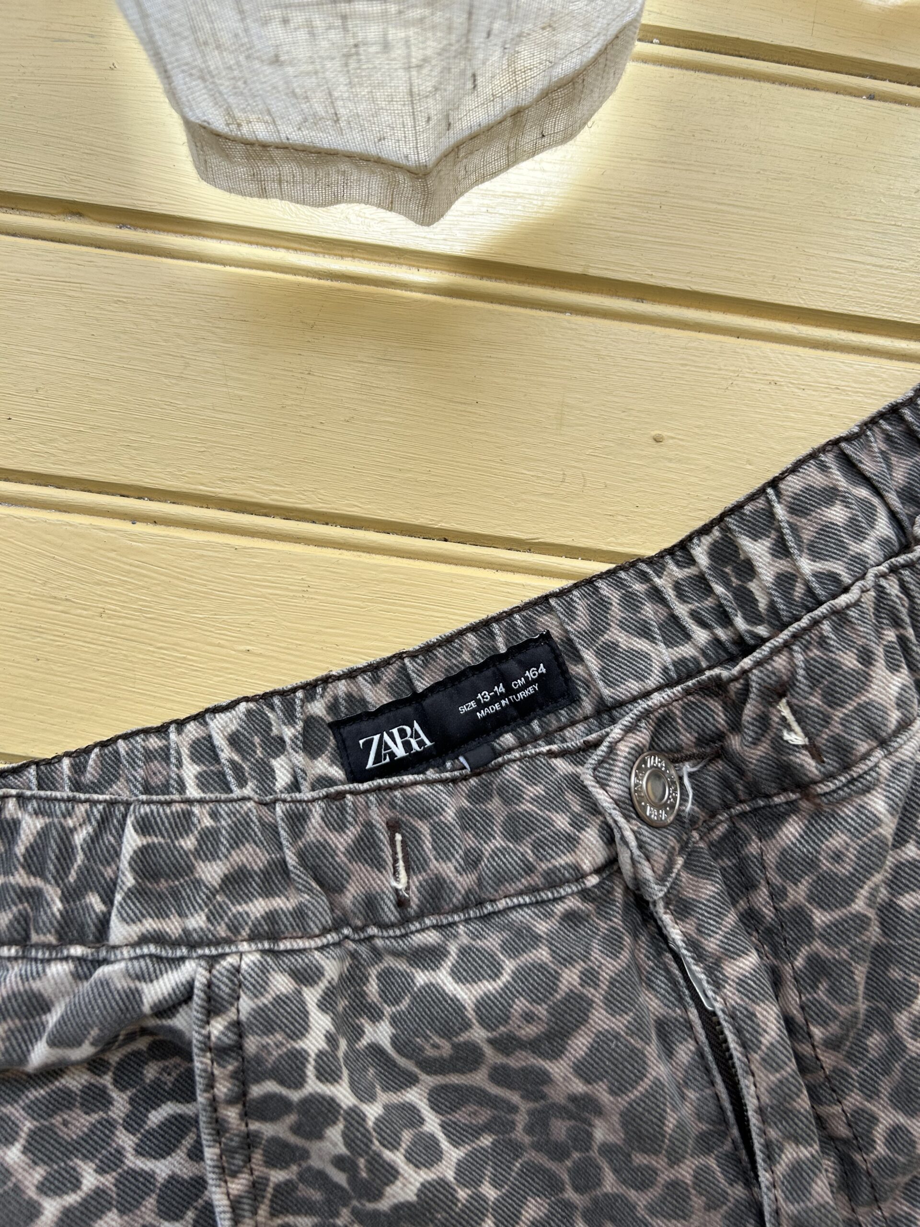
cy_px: 614
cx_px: 460
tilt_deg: -85.1
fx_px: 921
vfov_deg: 67.3
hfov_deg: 53.1
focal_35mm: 26
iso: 40
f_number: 1.5
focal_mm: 5.7
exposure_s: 1/174
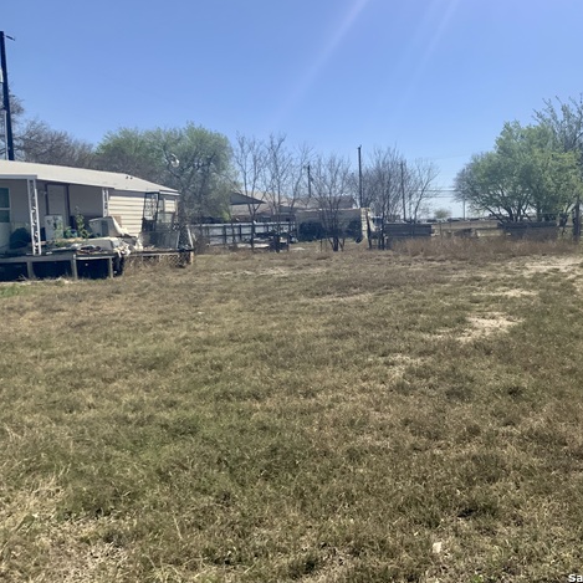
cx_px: 373
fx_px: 667
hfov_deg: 46.7
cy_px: 287
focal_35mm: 35
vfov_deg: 47.2
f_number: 1.8
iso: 16
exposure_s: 1/2227
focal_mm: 3
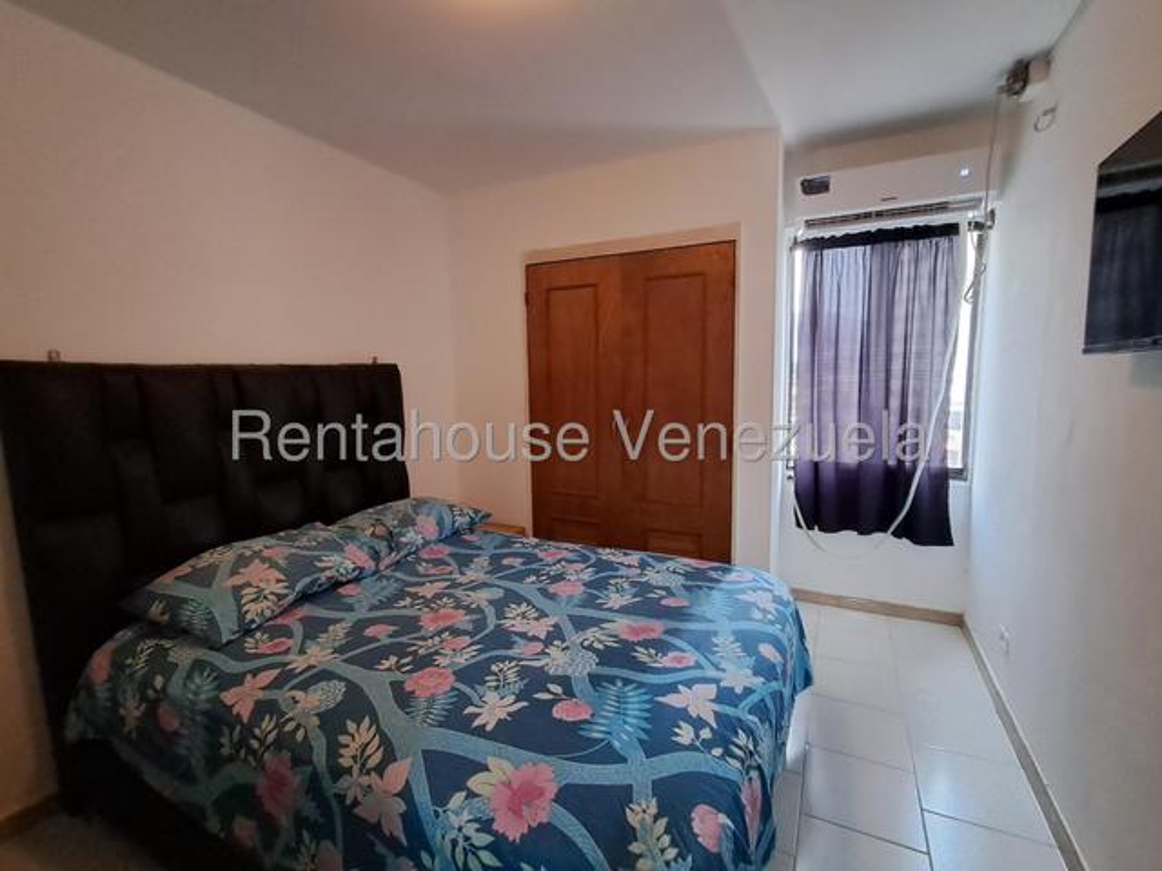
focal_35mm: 16
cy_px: 436
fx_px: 537
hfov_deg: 94.5
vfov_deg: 78.1
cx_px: 581
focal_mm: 1.64
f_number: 2.2
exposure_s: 1/20
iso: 500
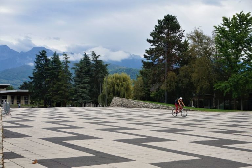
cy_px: 84
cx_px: 126
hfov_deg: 40.0
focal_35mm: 50
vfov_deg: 27.2
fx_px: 346
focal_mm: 33
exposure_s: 1/100
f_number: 9
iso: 100
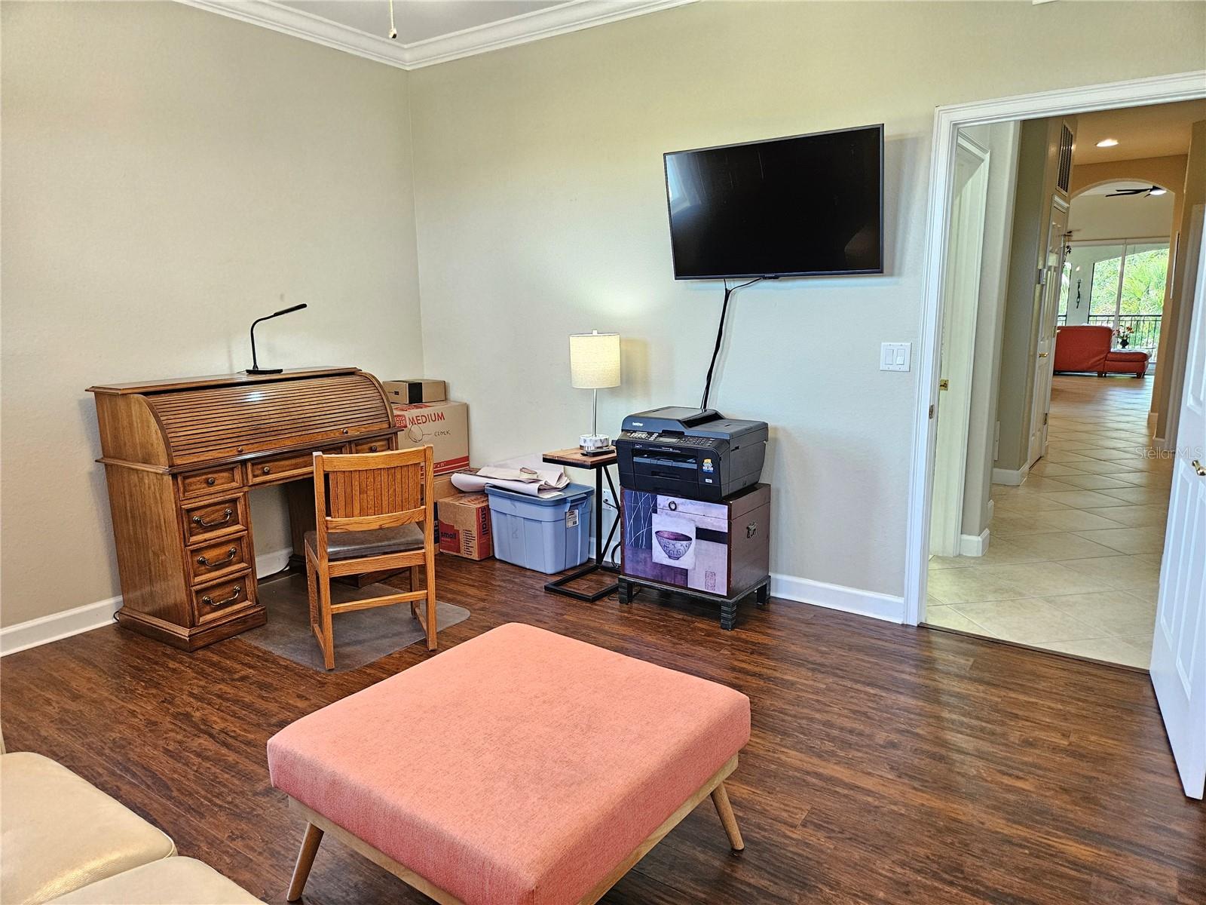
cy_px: 452
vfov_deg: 58.9
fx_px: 801
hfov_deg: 73.9
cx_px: 603
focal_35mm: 23
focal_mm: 5.4
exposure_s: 1/120
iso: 500
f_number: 1.8
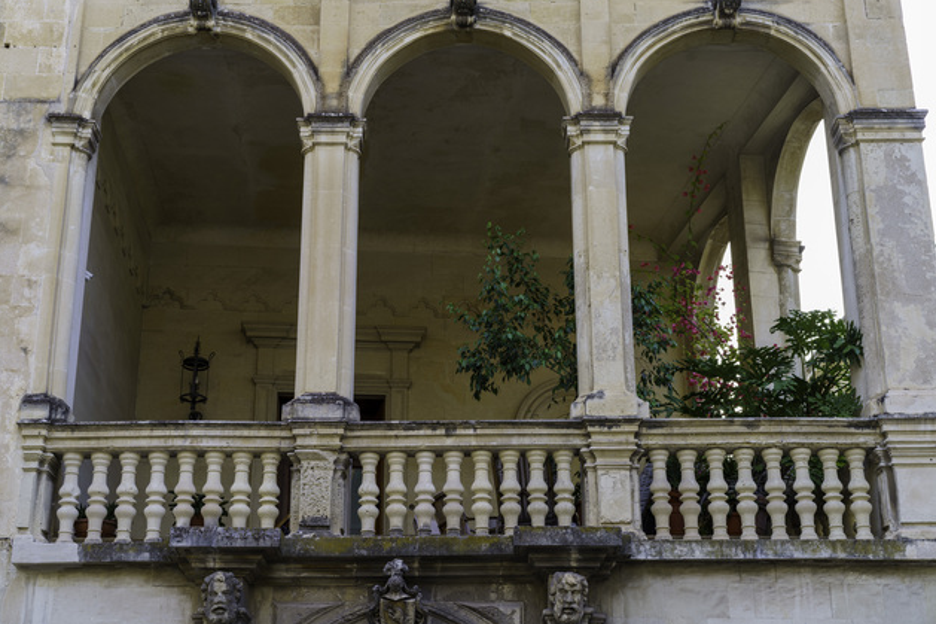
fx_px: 1456
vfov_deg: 24.2
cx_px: 472
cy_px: 309
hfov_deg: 35.6
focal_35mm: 56
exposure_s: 1/13
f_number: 8
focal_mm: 55
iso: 80
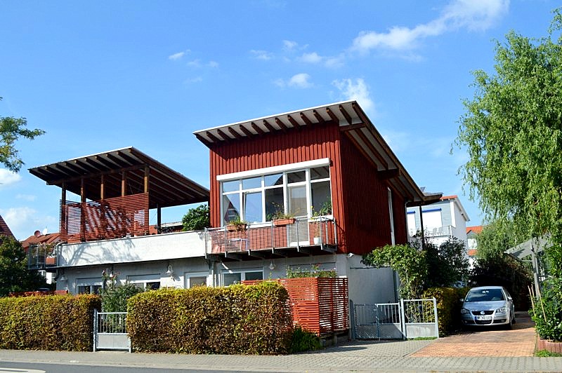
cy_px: 186
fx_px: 515
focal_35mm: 33
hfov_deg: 57.3
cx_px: 281
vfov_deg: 39.9
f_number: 8
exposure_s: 1/250
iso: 100
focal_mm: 22
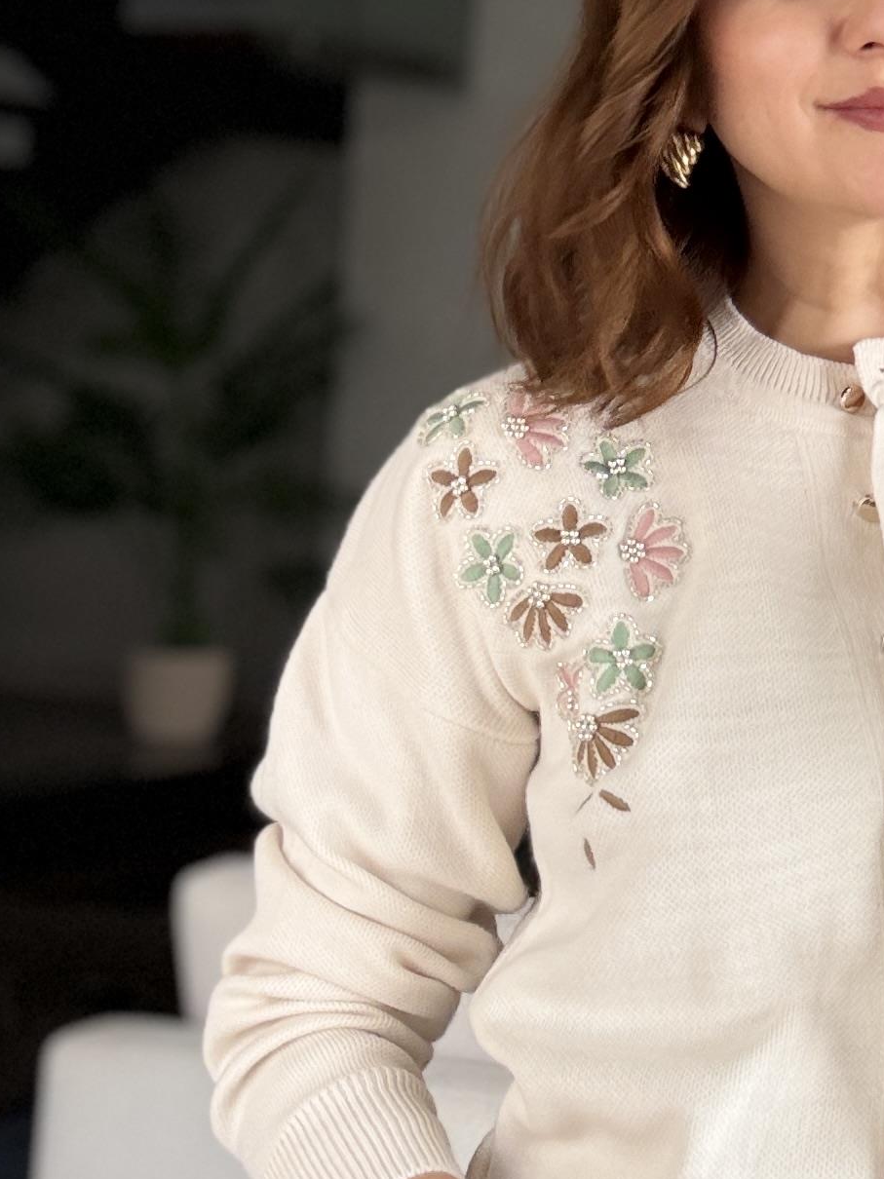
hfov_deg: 17.1
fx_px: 2725
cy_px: 218
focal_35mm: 80
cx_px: 1231
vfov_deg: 24.0
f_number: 1.78
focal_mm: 6.76
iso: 200
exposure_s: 1/116
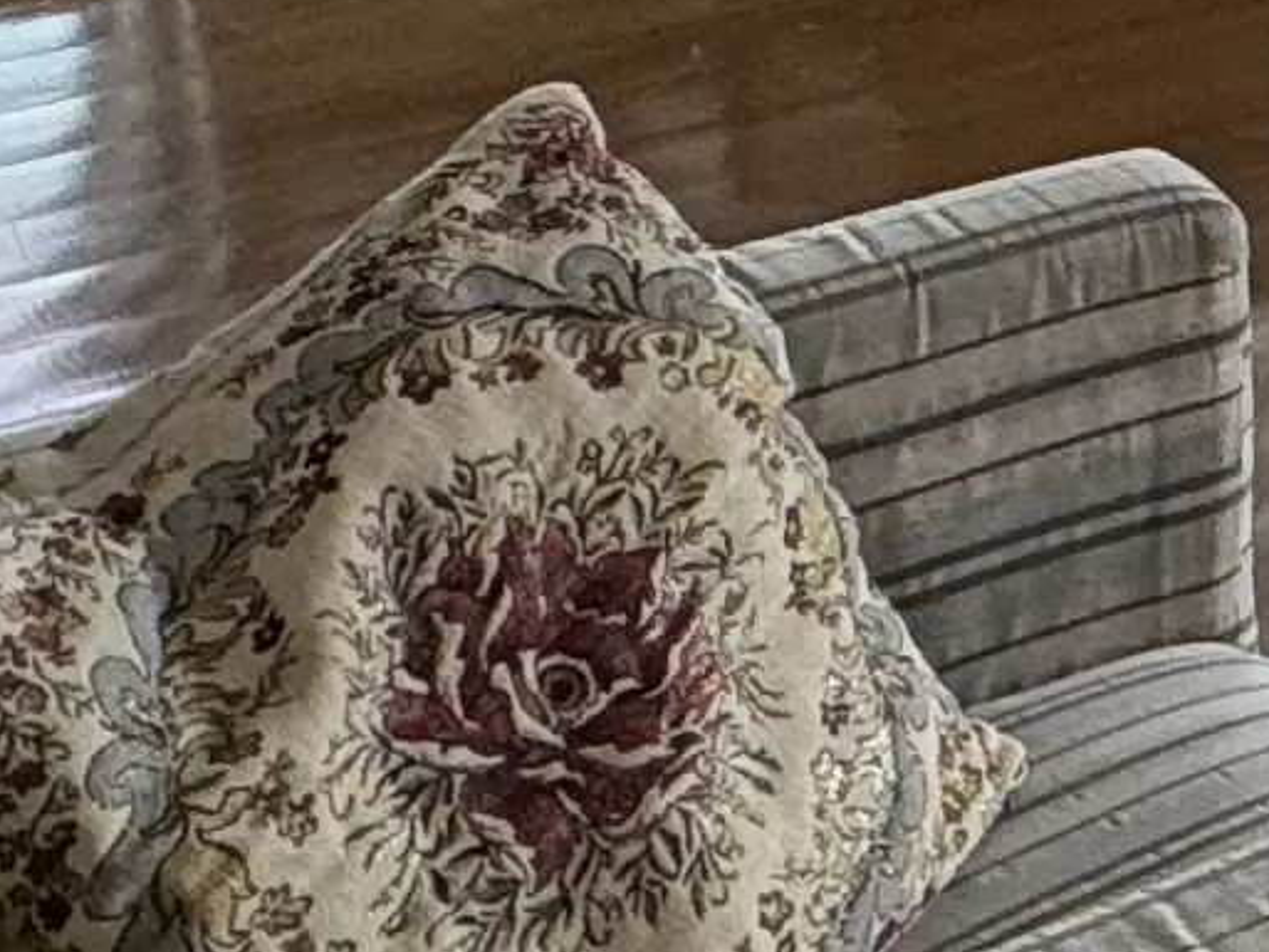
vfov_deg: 12.1
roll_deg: -1.5
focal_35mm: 110
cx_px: 2961
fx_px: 4033
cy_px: -888
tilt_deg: -6.7
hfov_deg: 13.5
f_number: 2.2
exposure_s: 1/120
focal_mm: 2.22
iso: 80
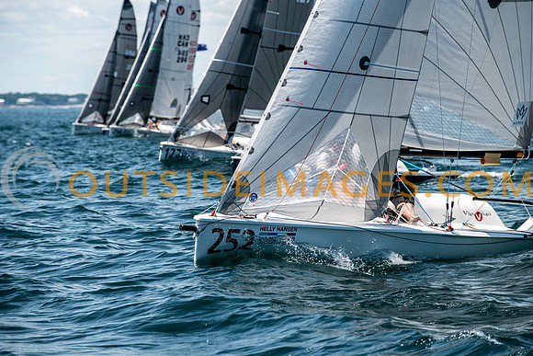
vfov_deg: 6.6
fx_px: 3068
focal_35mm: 207
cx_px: 266
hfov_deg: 9.9
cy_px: 178
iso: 160
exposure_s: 1/500
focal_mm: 200
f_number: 6.3
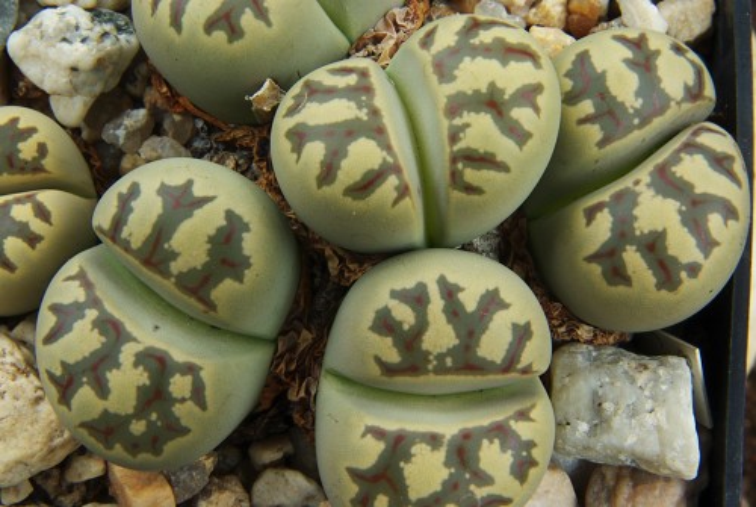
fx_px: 2208
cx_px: 378
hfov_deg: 19.4
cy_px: 254
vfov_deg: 13.1
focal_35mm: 105
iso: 100
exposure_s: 1.5
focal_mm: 70
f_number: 38
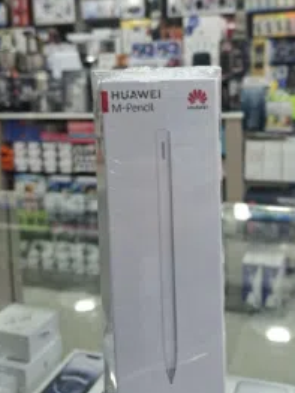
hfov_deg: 40.3
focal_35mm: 35
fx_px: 398
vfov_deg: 51.8
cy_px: 137
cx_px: 190
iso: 50
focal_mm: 5.54
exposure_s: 1/208
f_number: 1.8
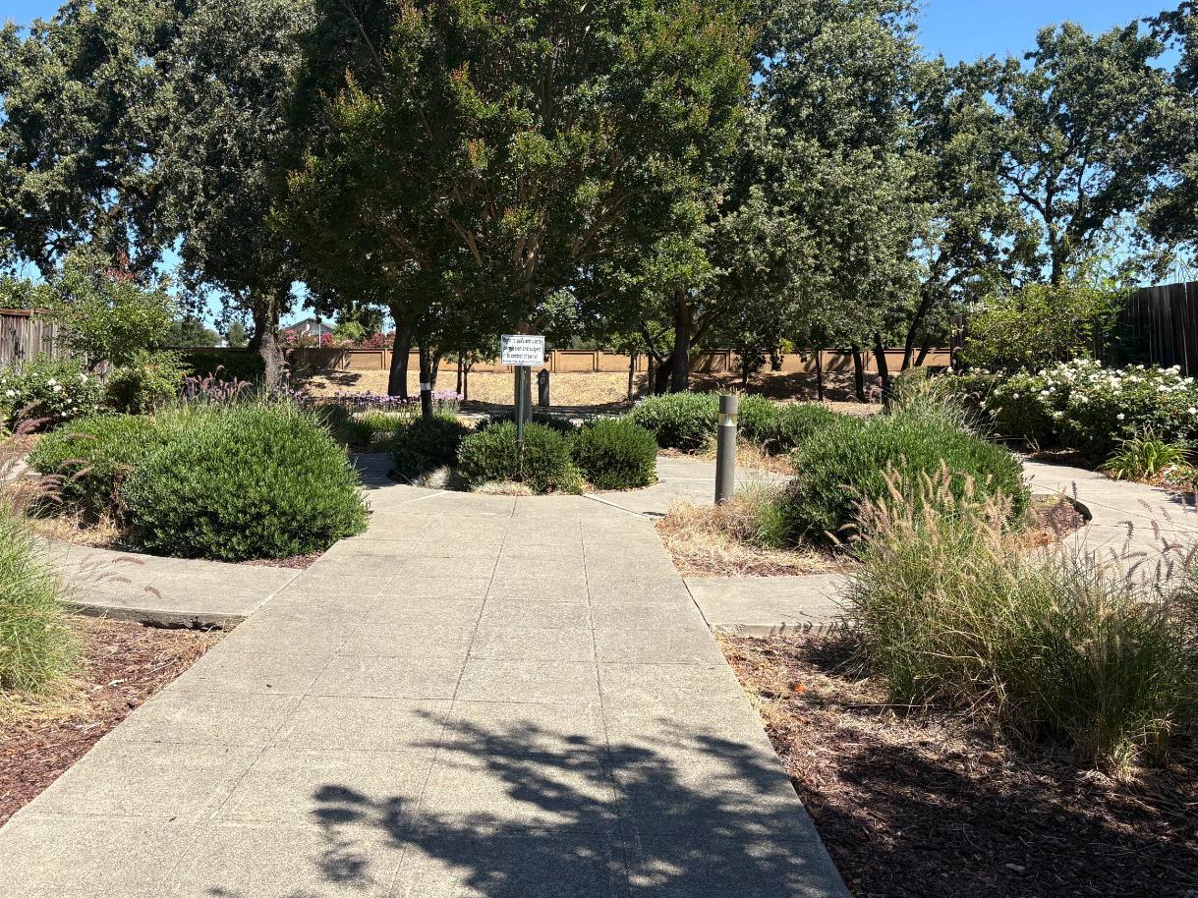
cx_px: 478
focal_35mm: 32
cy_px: 418
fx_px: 1107
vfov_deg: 44.1
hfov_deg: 56.4
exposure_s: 1/2012
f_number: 1.6
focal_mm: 5.96
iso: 50
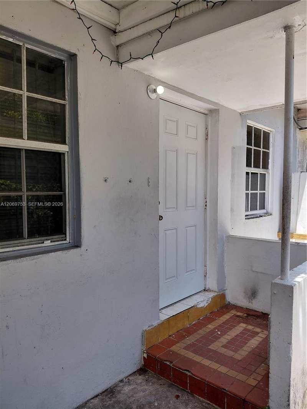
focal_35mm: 25
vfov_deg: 69.4
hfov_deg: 54.9
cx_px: 154
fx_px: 296
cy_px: 204
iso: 50
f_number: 1.8
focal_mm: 4.69
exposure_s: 1/506
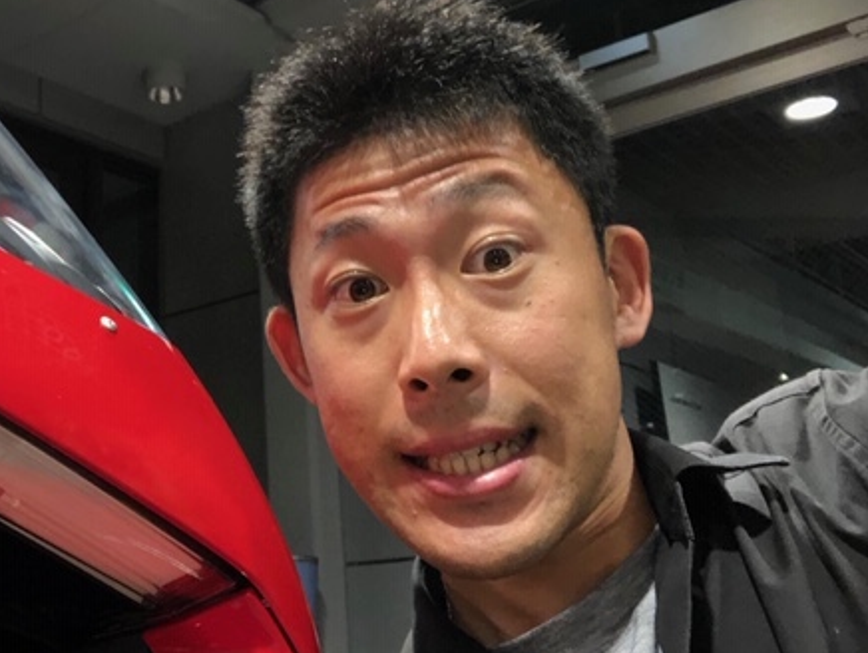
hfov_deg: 39.9
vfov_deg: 30.9
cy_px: 275
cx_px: 295
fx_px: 1180
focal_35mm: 47
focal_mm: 2.87
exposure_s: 1/40
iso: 160
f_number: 2.2
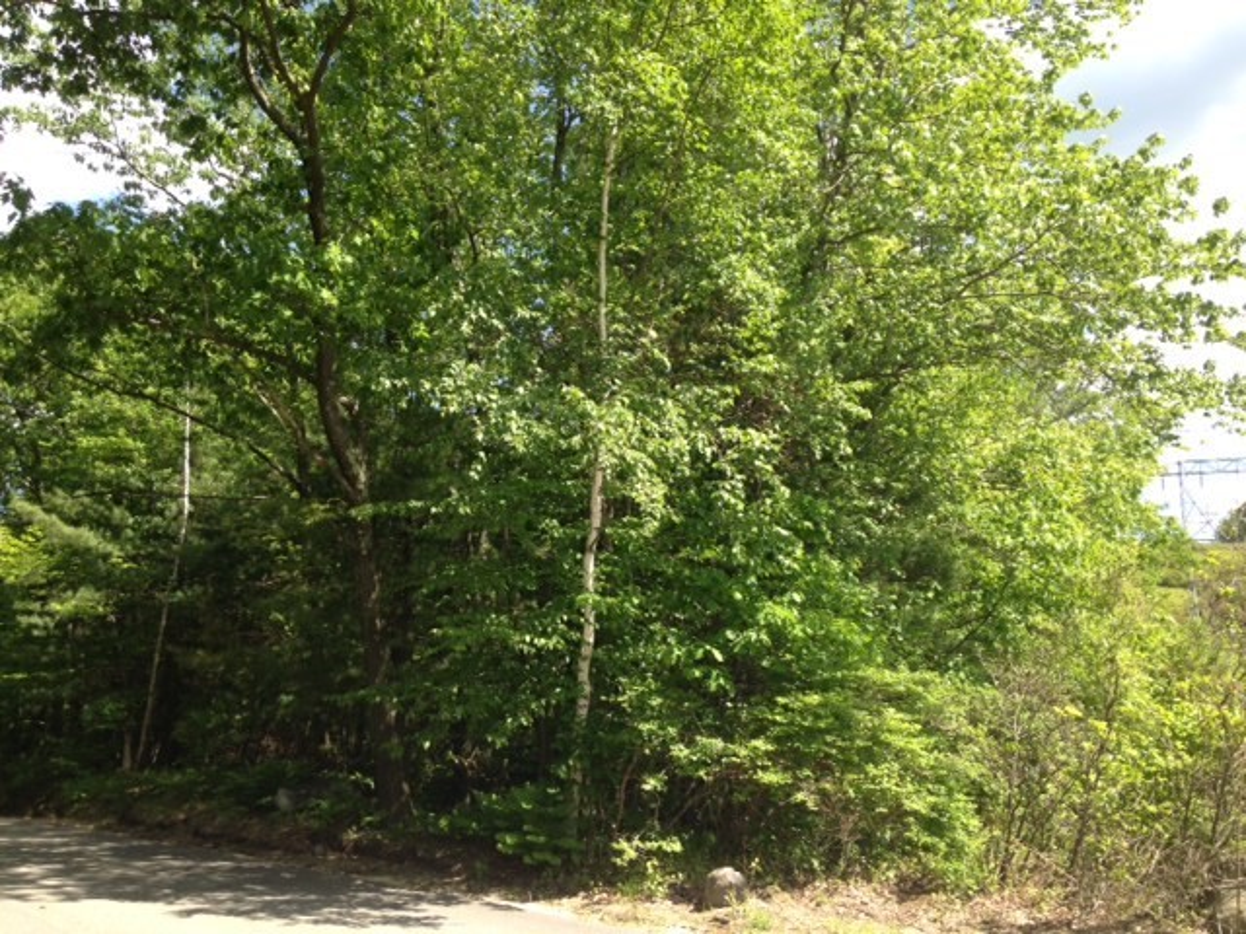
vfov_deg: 42.9
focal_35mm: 33
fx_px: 1188
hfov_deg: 55.4
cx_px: 623
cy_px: 467
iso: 50
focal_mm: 4.12
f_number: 2.4
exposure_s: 1/441
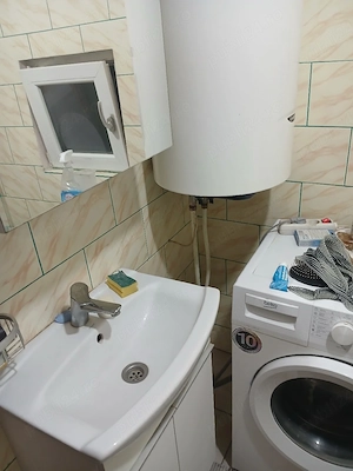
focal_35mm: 26
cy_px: 236
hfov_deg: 53.1
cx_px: 176
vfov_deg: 67.3
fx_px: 354
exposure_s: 1/50
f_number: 1.8
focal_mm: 3.98
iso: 250
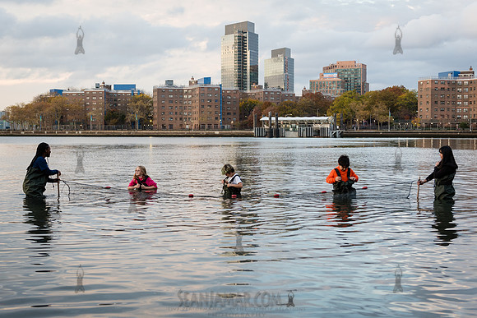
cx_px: 232
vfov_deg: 26.3
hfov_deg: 38.6
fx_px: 682
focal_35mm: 51
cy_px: 167
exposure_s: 1/160
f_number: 3.5
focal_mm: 48
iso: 800
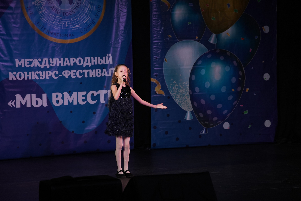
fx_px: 1162
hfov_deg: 14.8
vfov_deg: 9.9
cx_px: 150
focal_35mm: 139
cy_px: 100
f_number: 4
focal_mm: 139
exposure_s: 1/400
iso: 1600
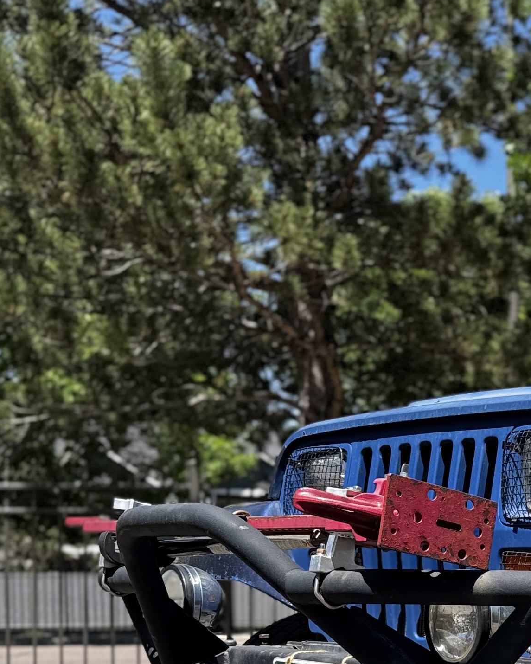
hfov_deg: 19.9
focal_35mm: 66
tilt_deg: -5.6
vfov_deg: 27.0
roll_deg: -2.1
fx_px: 1296
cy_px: 672
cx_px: 807
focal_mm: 6.76
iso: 80
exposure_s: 1/1637
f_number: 1.78
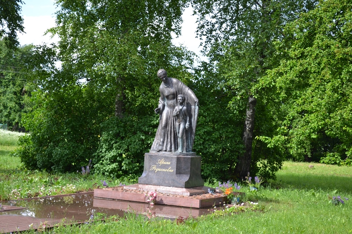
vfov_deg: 16.5
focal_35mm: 82
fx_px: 806
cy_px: 117
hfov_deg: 24.6
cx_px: 176
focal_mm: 55
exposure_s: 1/125
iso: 100
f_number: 5.6
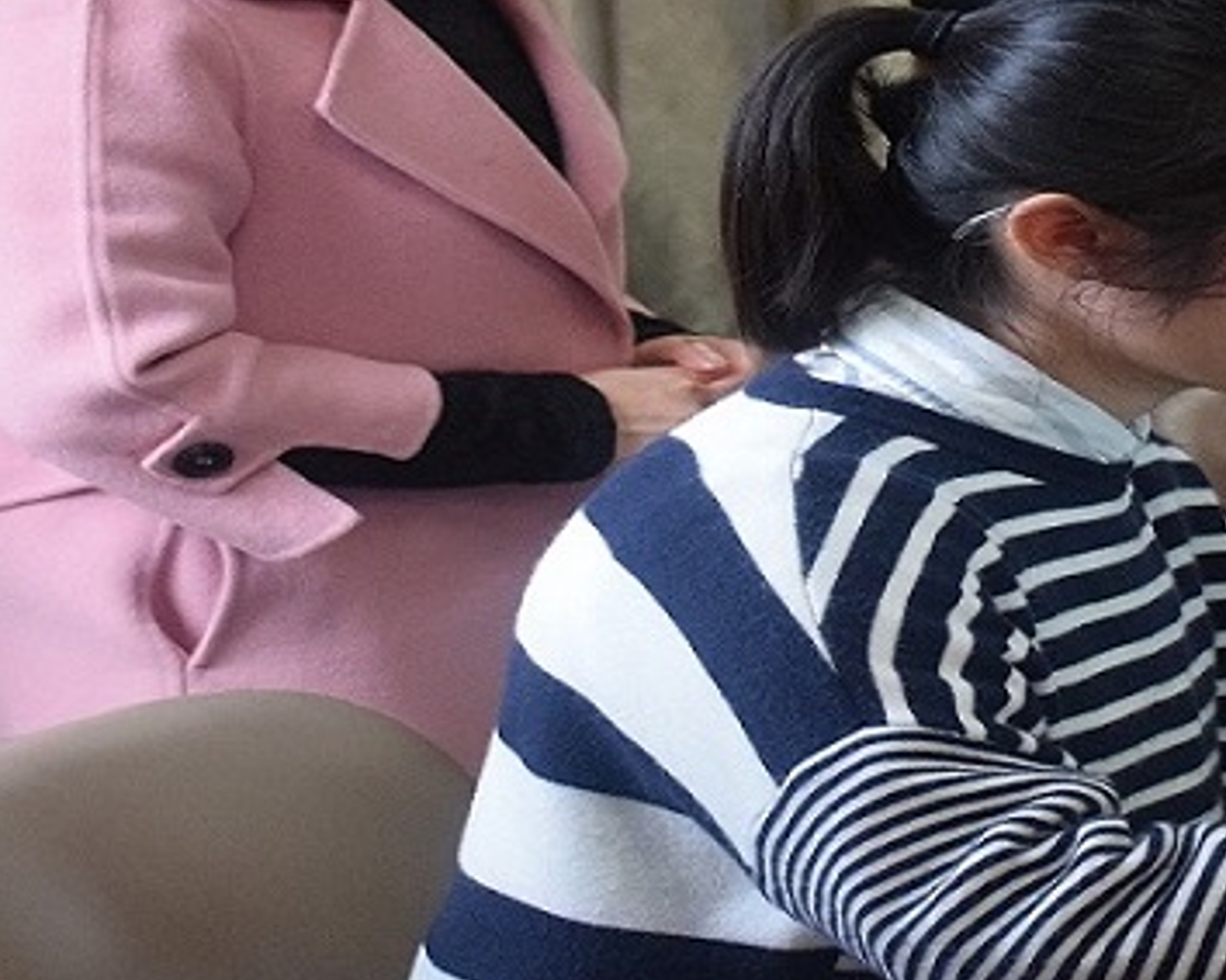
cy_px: 346
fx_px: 3228
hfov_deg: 21.2
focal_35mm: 89
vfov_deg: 17.2
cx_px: 1032
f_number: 4
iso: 2000
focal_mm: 32
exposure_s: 1/60
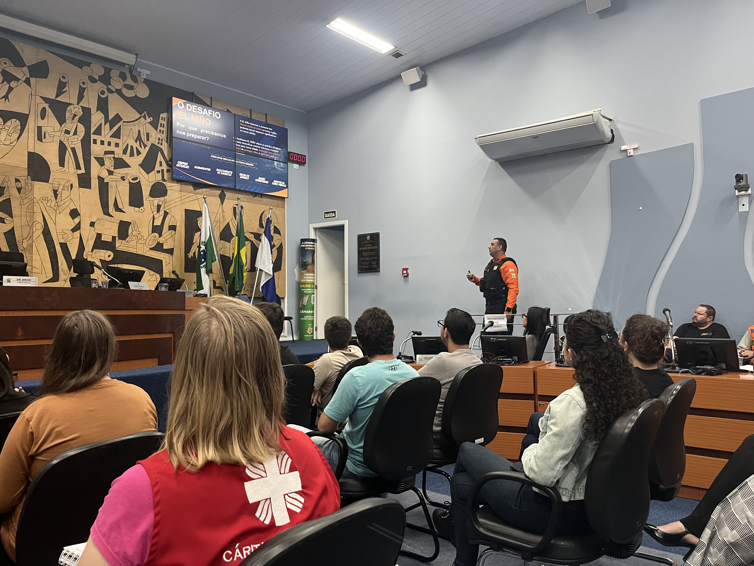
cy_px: 283
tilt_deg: +1.9
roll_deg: +0.6
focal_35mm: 26
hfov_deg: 67.3
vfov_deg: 53.1
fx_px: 566
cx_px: 377
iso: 320
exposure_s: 1/60
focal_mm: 5.1
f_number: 1.6
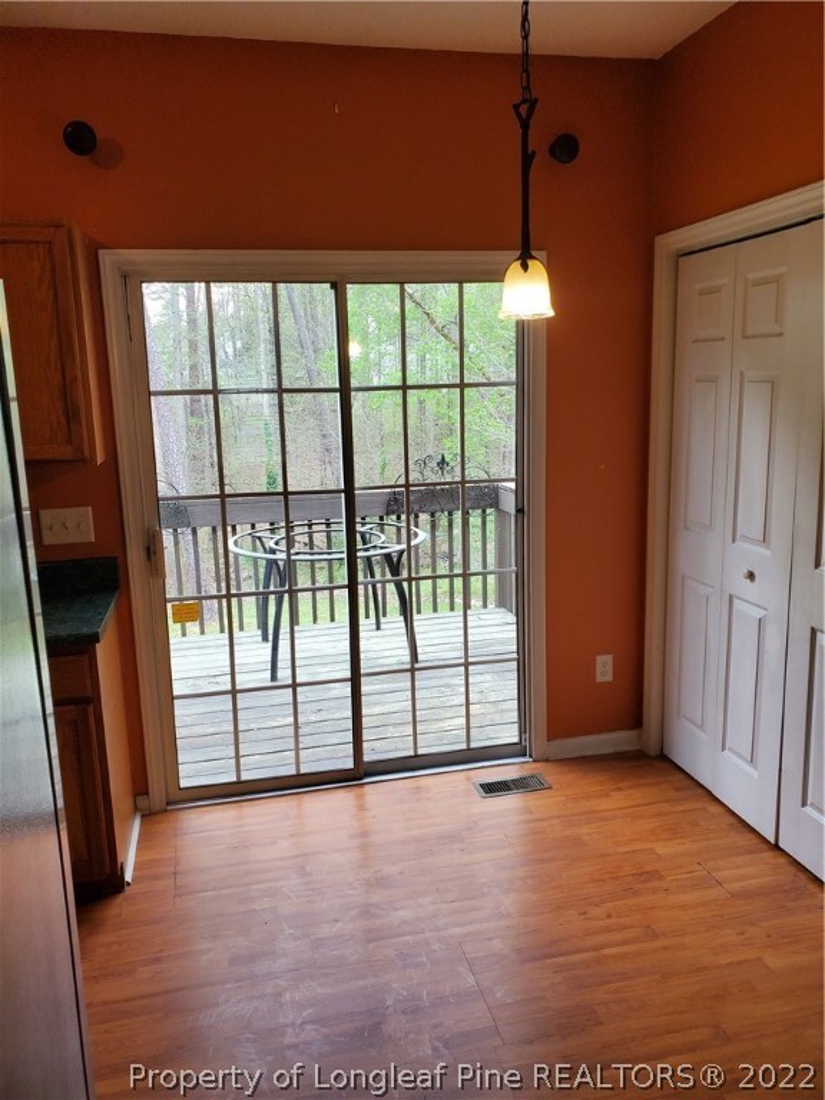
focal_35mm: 26
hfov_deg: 53.1
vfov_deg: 67.3
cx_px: 412
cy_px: 550
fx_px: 826
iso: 100
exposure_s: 1/120
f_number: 2.4
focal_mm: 4.3
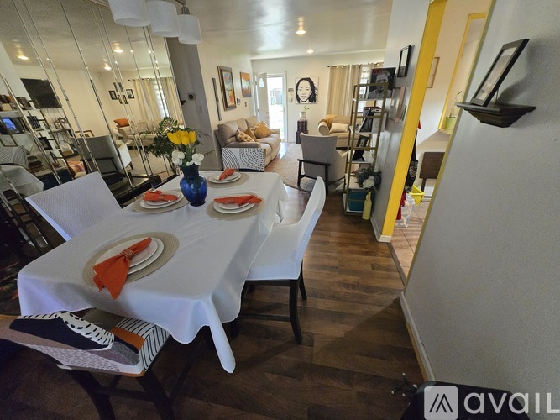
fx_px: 210
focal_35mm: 13
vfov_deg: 89.9
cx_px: 280
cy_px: 210
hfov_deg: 106.2
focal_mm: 1.7
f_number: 2.2
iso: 400
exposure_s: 1/60
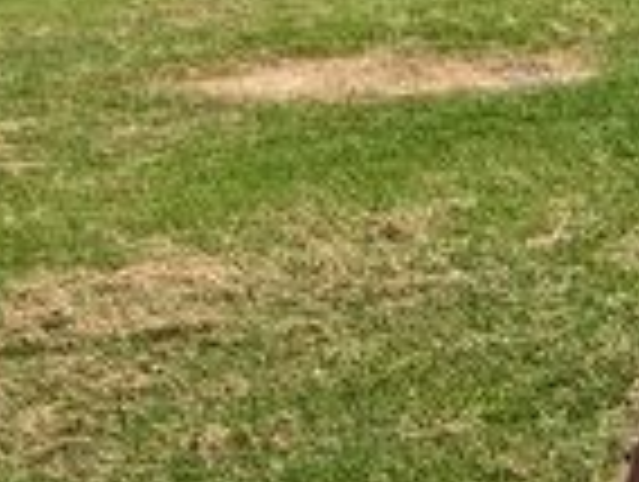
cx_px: 1154
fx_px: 2496
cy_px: 955
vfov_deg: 10.2
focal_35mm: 135
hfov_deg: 13.2
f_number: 1.85
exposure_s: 1/1919
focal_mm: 6.81
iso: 41
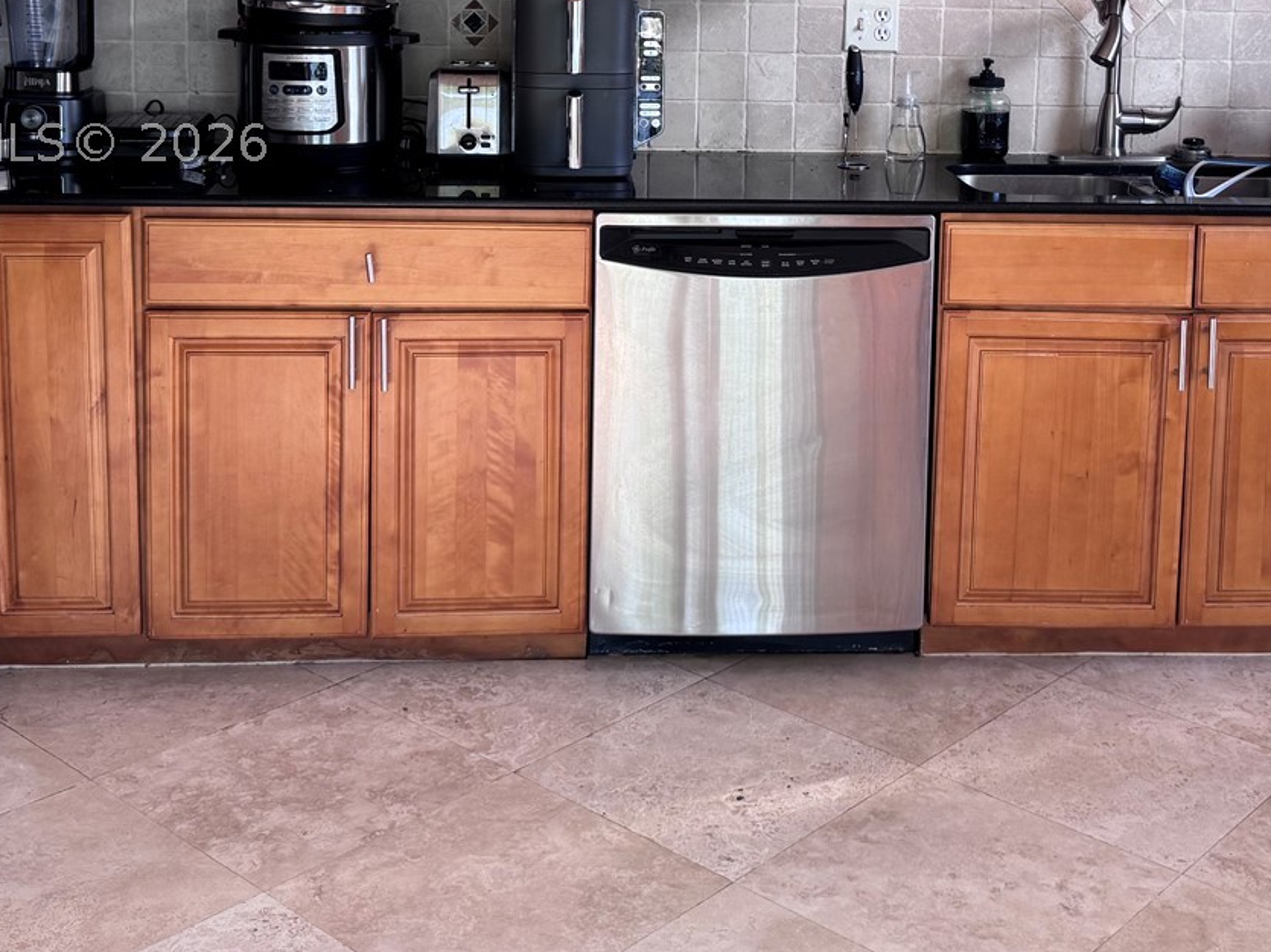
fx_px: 1689
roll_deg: -1.4
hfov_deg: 41.1
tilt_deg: -8.0
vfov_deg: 30.5
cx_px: 735
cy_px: 143
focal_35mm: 46
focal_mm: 6.76
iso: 125
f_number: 1.78
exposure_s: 1/121
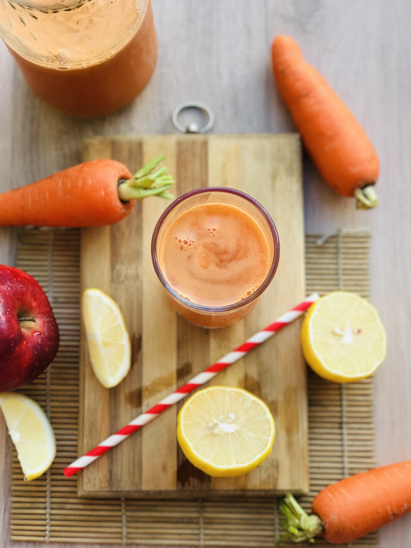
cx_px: 206
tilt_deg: -81.7
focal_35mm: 57
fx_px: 902
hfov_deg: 25.7
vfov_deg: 33.8
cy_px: 274
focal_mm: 6.6
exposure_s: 1/120
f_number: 2.8
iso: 32
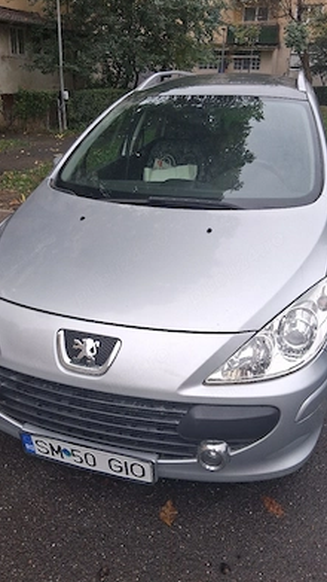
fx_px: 447
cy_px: 286
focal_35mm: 29
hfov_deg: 40.2
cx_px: 150
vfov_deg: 66.1
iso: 40
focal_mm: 3.98
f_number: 1.8
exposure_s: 1/120
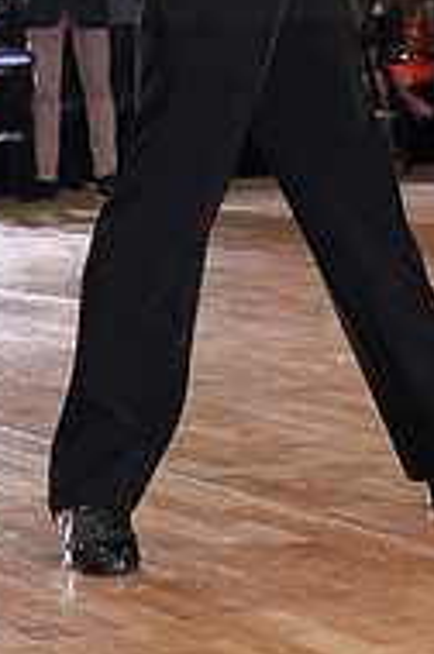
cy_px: -93
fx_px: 2777
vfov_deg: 13.1
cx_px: 505
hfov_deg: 8.8
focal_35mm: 153
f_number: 7.1
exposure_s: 1/200
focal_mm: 50
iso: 4000
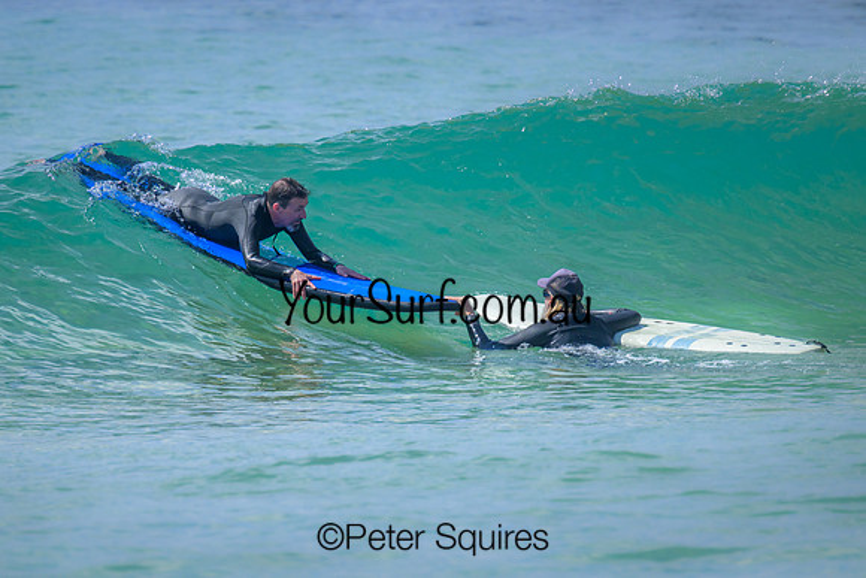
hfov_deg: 2.4
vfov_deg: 1.6
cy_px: 263
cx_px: 409
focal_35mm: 873
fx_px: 21005
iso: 1100
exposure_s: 1/2000
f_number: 11
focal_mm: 800
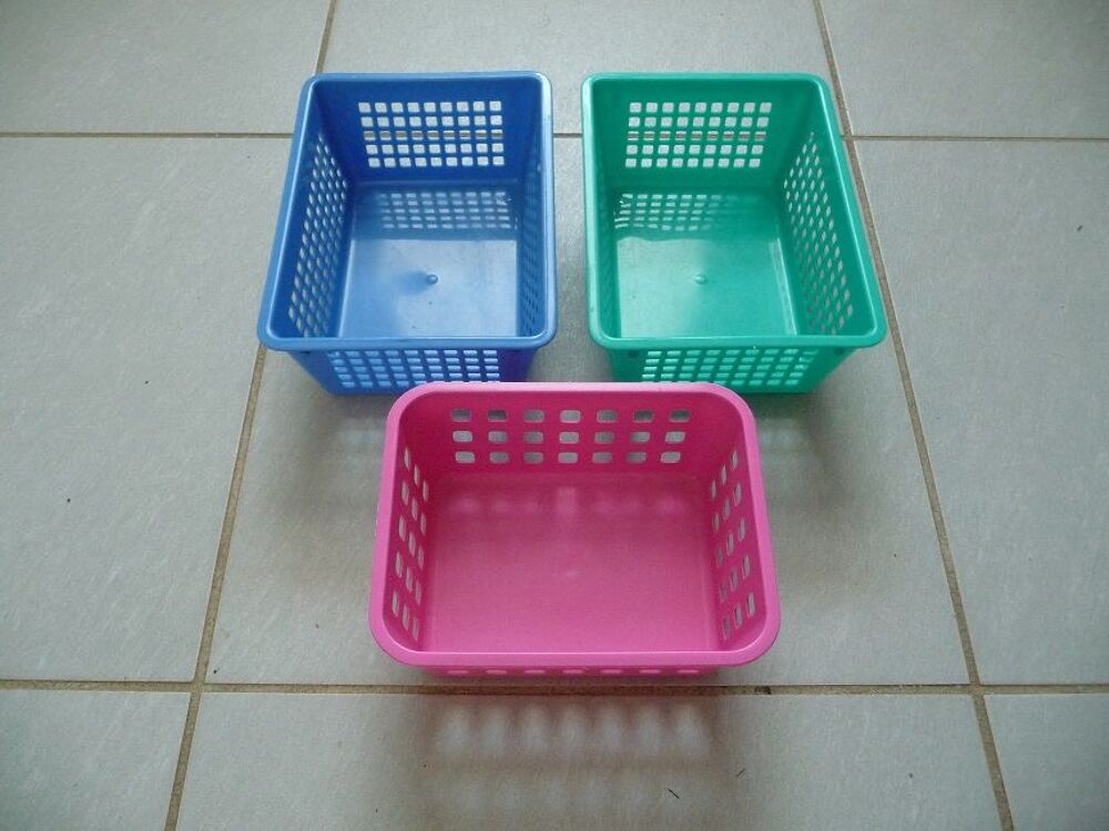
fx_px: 897
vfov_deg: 49.7
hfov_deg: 63.4
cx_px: 554
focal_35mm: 28
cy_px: 416
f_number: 3.3
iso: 400
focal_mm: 4.7
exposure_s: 1/13
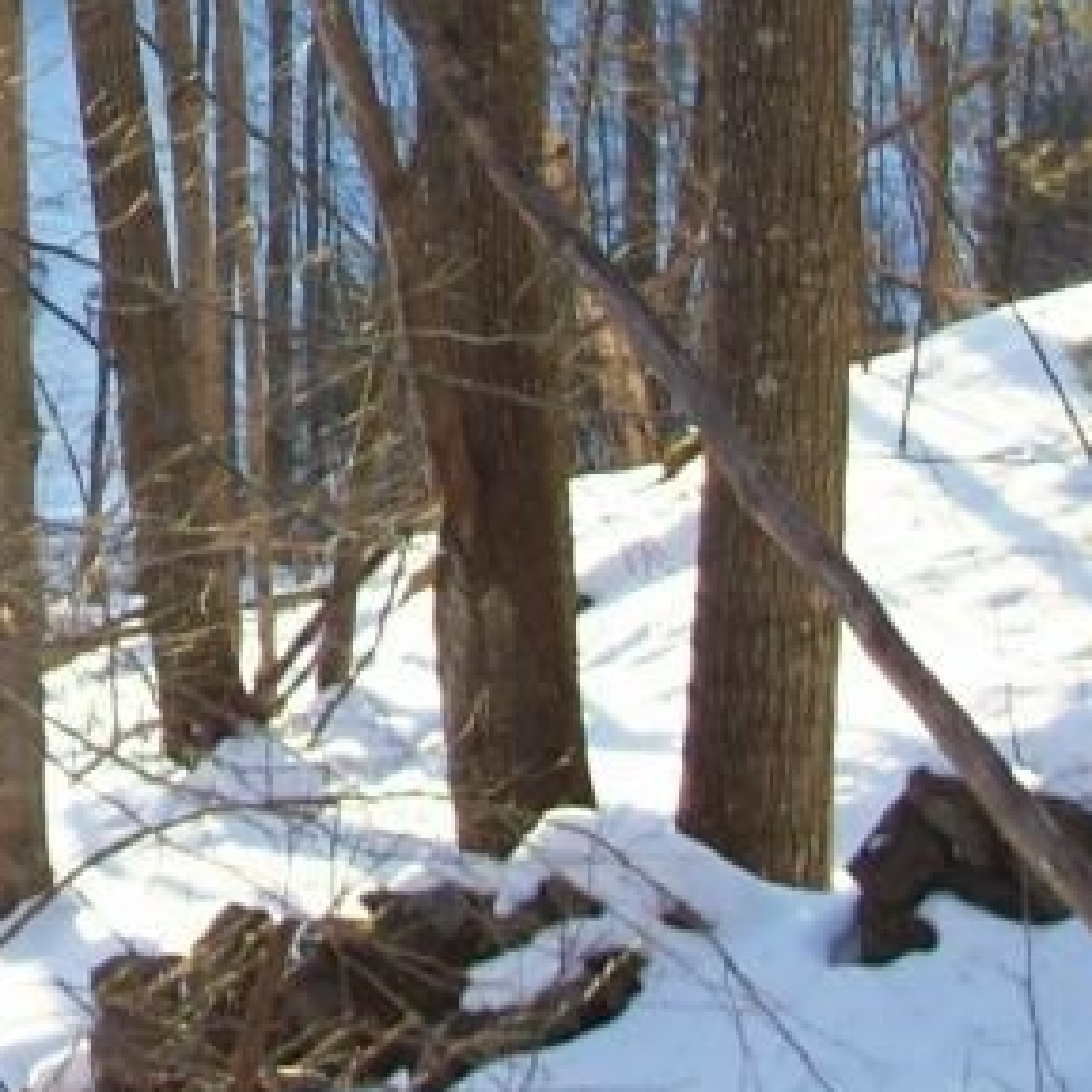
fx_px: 6317
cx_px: -755
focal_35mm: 177
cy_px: -440
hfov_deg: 9.5
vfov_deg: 9.6
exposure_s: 1/139
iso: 80
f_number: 3
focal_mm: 7.6
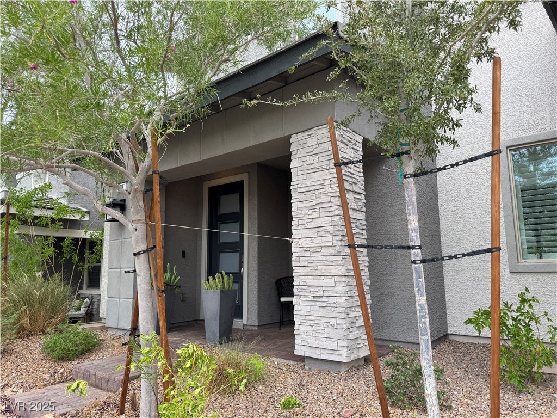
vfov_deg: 56.8
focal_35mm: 24
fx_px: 386
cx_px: 278
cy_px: 209
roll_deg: +0.8
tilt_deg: +8.8
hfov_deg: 71.6
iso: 80
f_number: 1.78
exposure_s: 1/404
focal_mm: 6.76
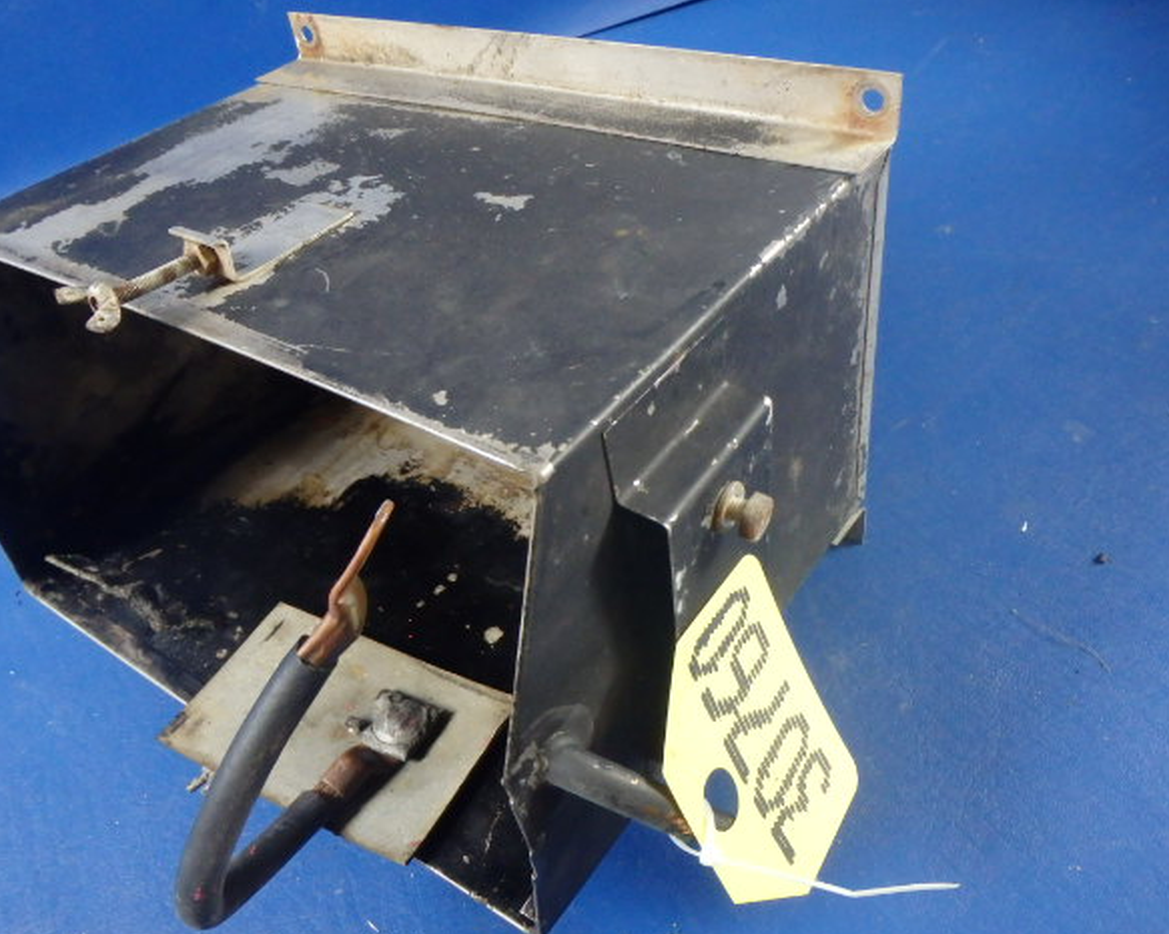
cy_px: 465
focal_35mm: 30
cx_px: 537
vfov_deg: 48.5
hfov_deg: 58.7
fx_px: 1038
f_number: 3.9
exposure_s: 1/25
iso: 800
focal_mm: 5
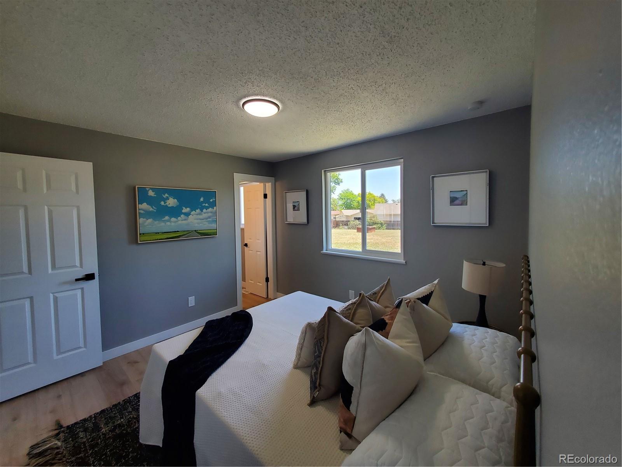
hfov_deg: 106.2
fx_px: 234
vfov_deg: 89.9
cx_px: 311
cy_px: 234
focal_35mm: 13
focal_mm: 1.8
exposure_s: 1/60
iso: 80
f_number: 2.2
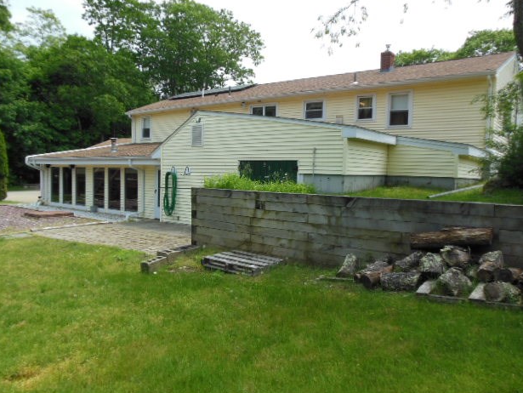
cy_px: 197
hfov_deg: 67.3
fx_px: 393
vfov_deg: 53.1
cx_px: 254
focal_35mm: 26
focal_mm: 4.5
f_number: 3.2
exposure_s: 1/1000
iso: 125
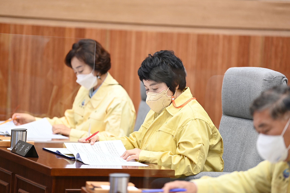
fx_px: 1611
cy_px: 96
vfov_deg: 6.9
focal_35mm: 200
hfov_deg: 10.3
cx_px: 145
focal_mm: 200
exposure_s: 1/320
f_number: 2.8
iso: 2500
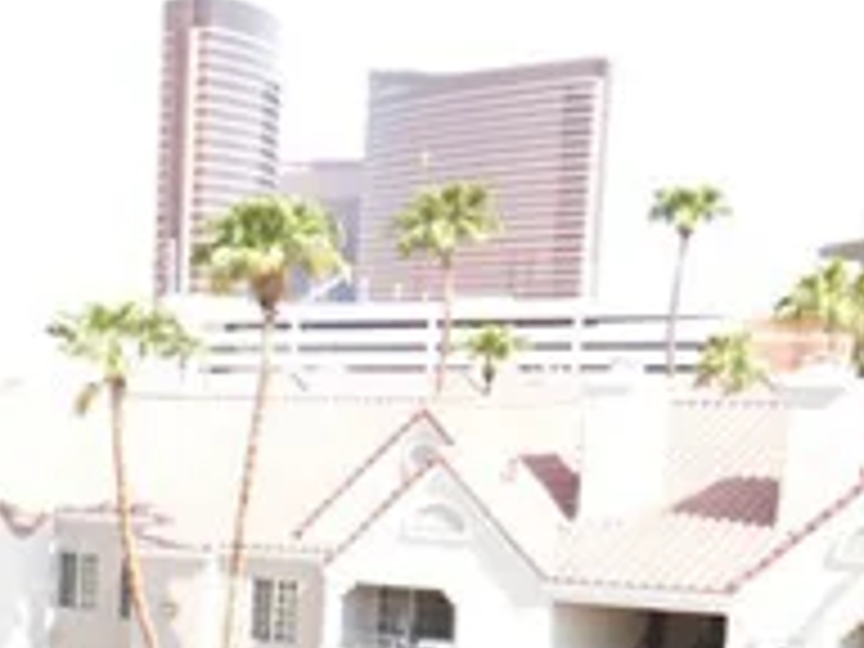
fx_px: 1922
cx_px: -490
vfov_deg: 18.3
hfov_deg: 20.9
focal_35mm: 77
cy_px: 752
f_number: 5.6
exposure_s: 1/125
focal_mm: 10
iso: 125
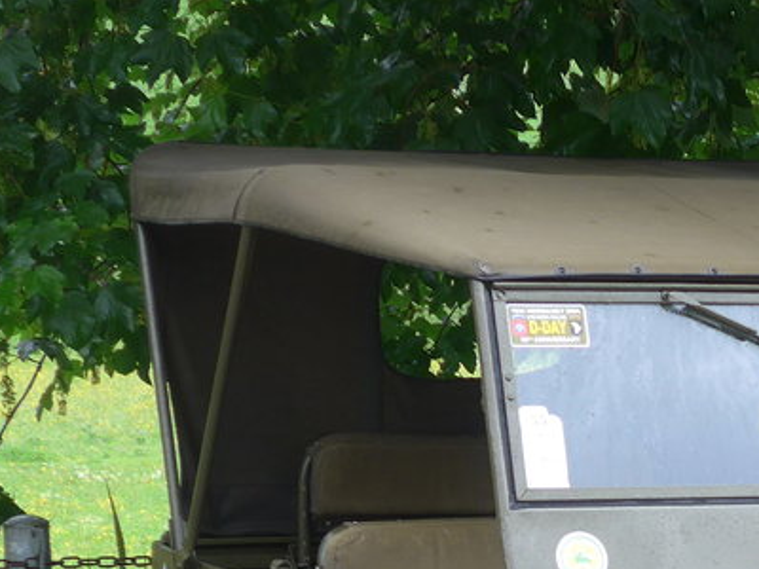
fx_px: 3223
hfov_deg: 13.1
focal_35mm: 147
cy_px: 730
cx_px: 882
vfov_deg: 9.9
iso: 80
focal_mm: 10.1
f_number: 3.2
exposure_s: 1/80
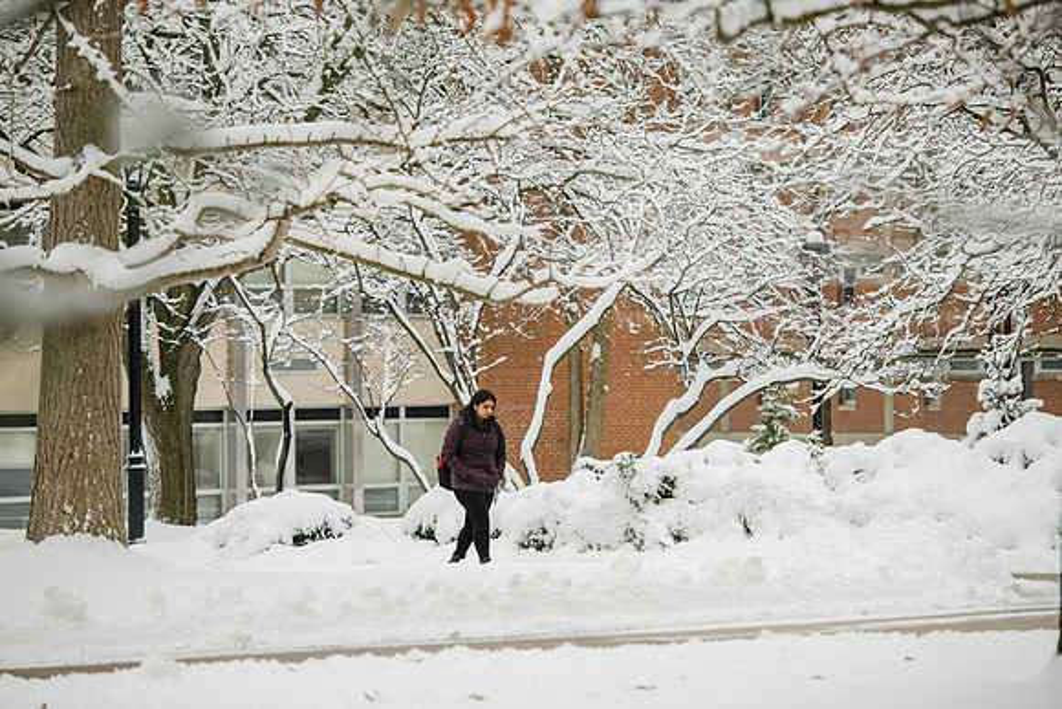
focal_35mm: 135
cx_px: 531
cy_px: 354
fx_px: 3983
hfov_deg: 15.2
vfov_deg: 10.2
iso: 200
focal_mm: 135
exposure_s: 1/400
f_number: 3.5
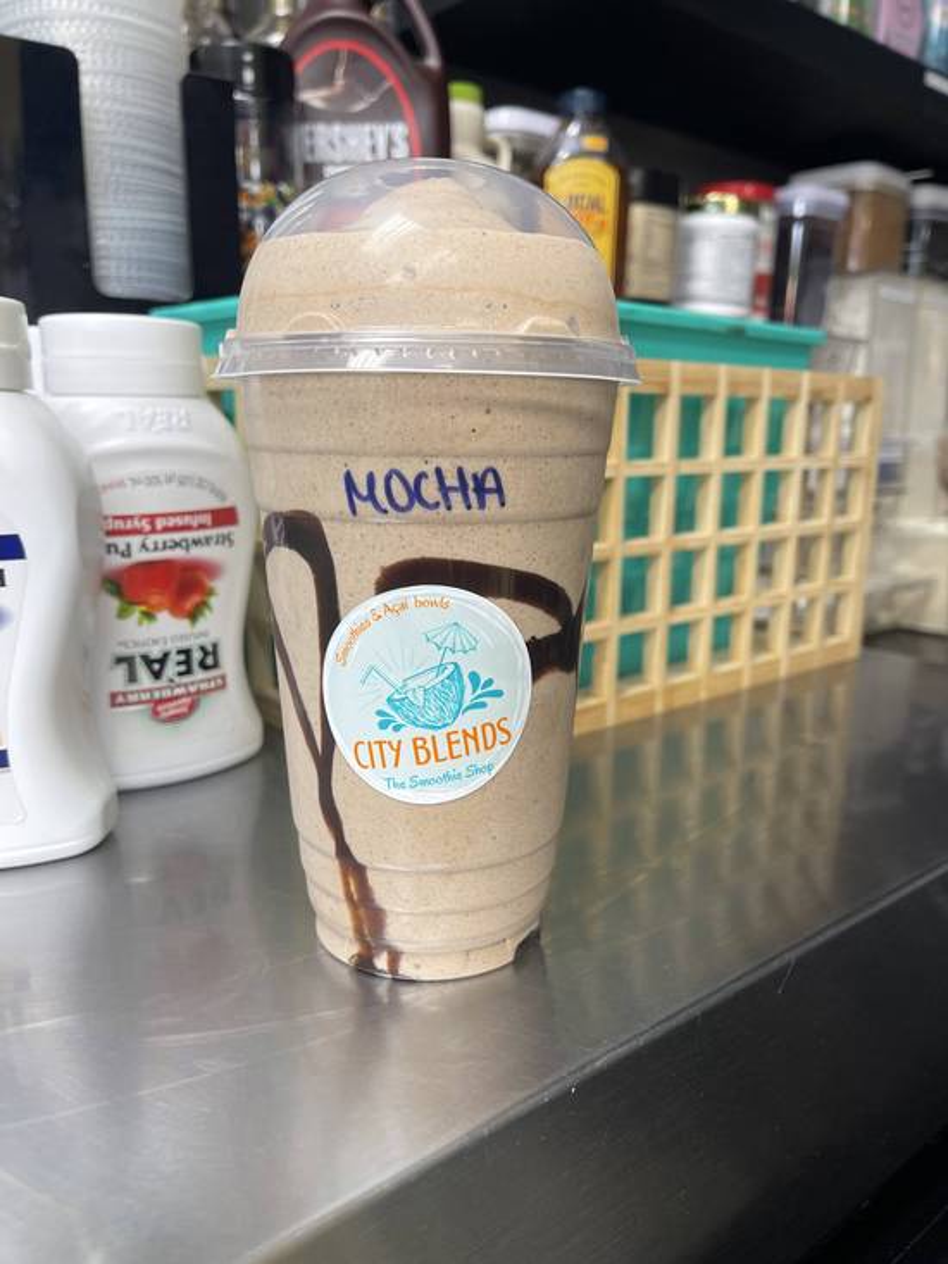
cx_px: 474
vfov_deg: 69.4
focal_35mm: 25
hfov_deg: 54.9
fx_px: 913
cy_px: 632
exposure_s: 1/60
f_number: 1.6
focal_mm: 5.1
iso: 80
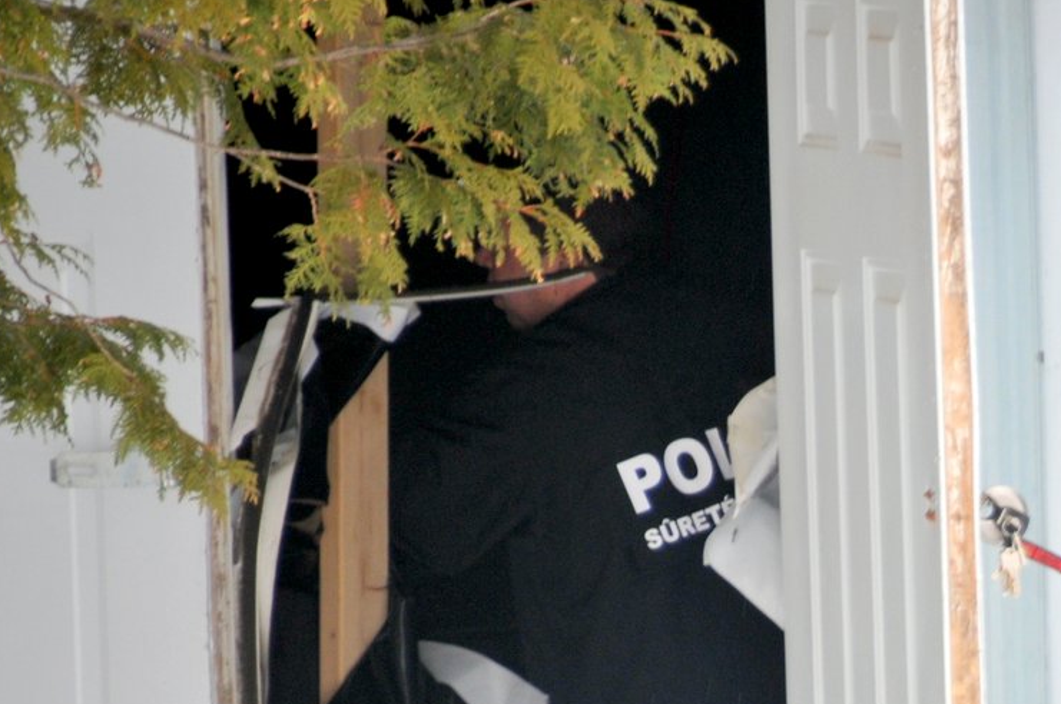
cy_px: 753
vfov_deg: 1.7
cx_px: 1128
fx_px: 23841
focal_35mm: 810
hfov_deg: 2.5
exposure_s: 1/160
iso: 400
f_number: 6.3
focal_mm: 250
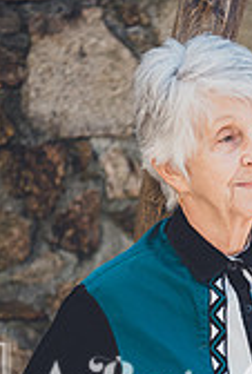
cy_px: 298
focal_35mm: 187
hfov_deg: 7.4
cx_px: 244
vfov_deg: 10.9
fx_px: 1951
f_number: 3.2
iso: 450
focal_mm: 70
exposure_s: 1/320
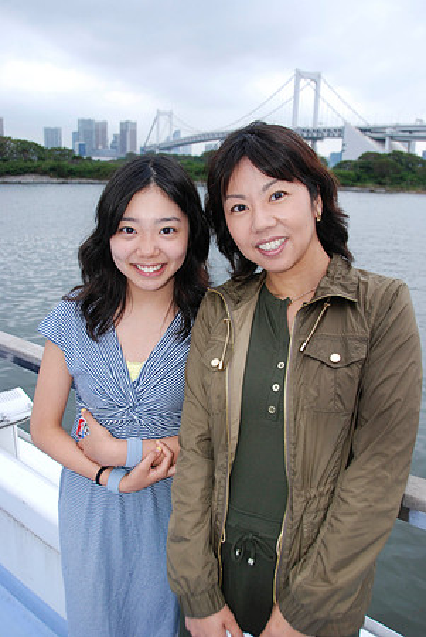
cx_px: 213
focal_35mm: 30
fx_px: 531
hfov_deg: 43.7
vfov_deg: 61.9
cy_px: 318
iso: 400
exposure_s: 1/60
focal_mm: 20
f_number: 4
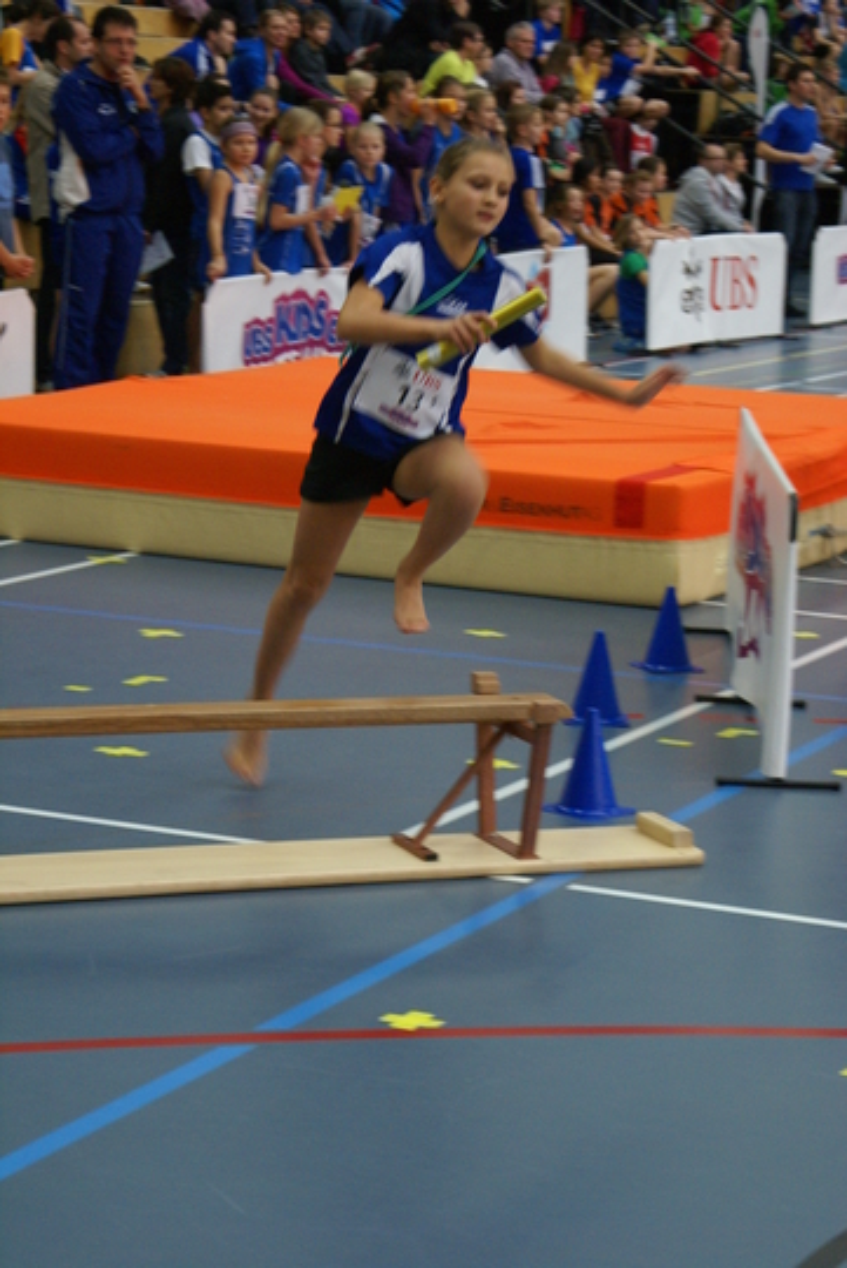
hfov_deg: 15.2
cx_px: 424
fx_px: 3170
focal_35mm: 90
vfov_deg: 22.6
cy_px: 634
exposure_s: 1/60
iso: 800
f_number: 5.6
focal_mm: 60
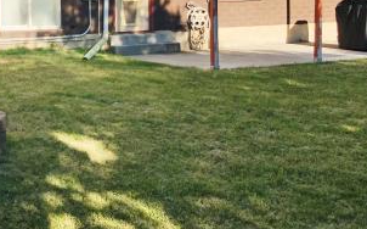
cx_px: 64
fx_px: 629
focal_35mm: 63
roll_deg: +1.3
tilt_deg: -3.8
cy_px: 34
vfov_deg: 20.3
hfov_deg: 31.5
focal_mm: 3.99
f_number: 1.8
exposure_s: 1/695
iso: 20
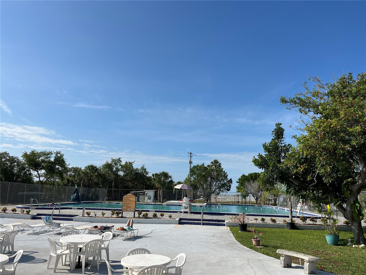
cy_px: 138
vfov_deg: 53.1
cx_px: 183
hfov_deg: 67.3
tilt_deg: +10.8
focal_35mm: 26
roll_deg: -1.6
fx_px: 275
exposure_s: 1/3135
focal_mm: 5.1
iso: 50
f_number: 1.6
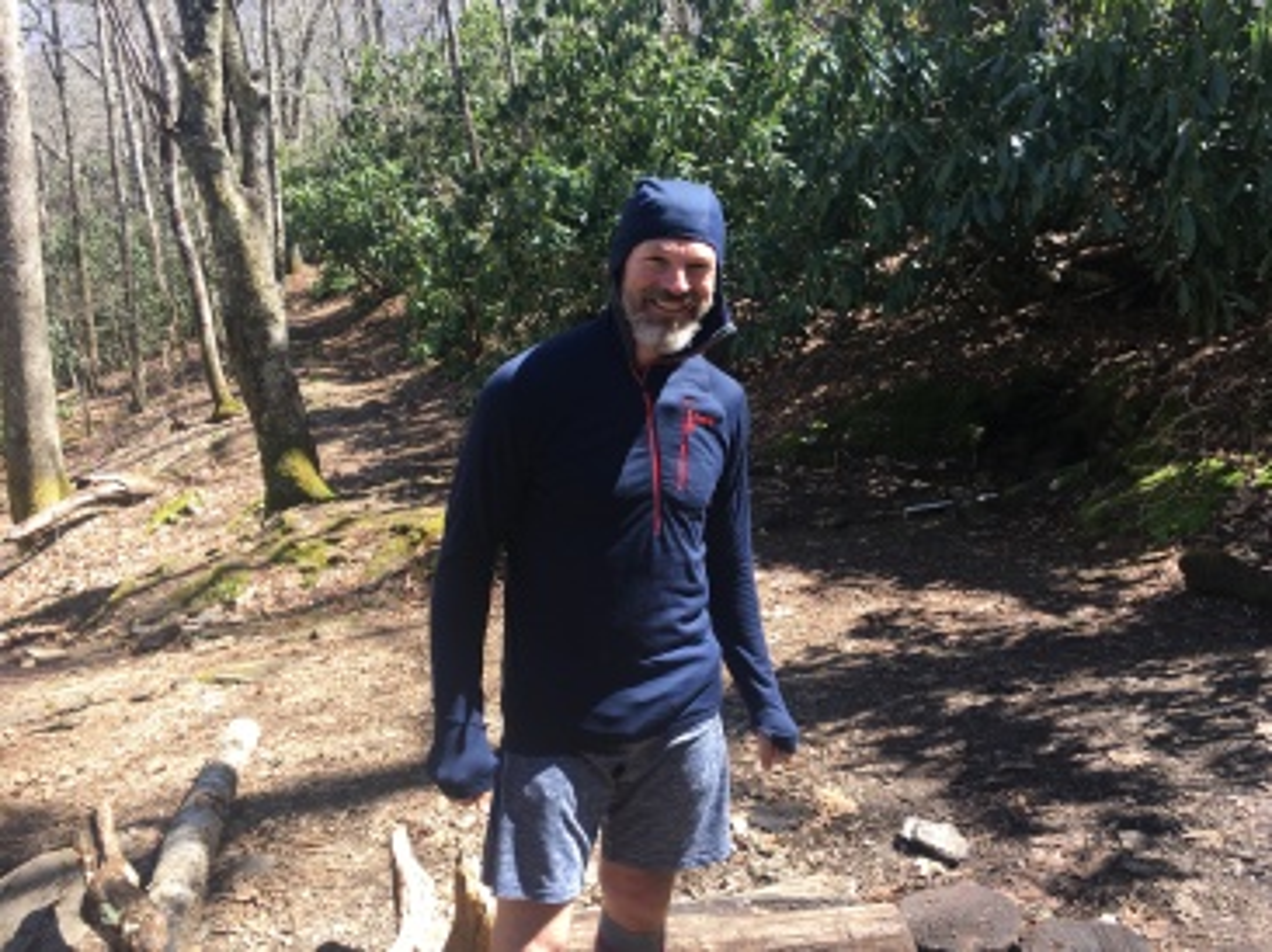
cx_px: 636
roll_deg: +0.8
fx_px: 1065
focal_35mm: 29
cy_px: 476
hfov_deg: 61.7
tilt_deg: -7.4
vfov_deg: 48.2
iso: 25
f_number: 2.2
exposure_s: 1/169
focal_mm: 4.15
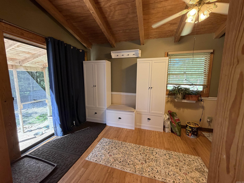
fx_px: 99
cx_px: 122
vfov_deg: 85.7
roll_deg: -0.4
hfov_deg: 102.1
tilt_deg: -8.7
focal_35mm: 14
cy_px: 92
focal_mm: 2.22
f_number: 2.2
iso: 250
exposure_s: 1/60
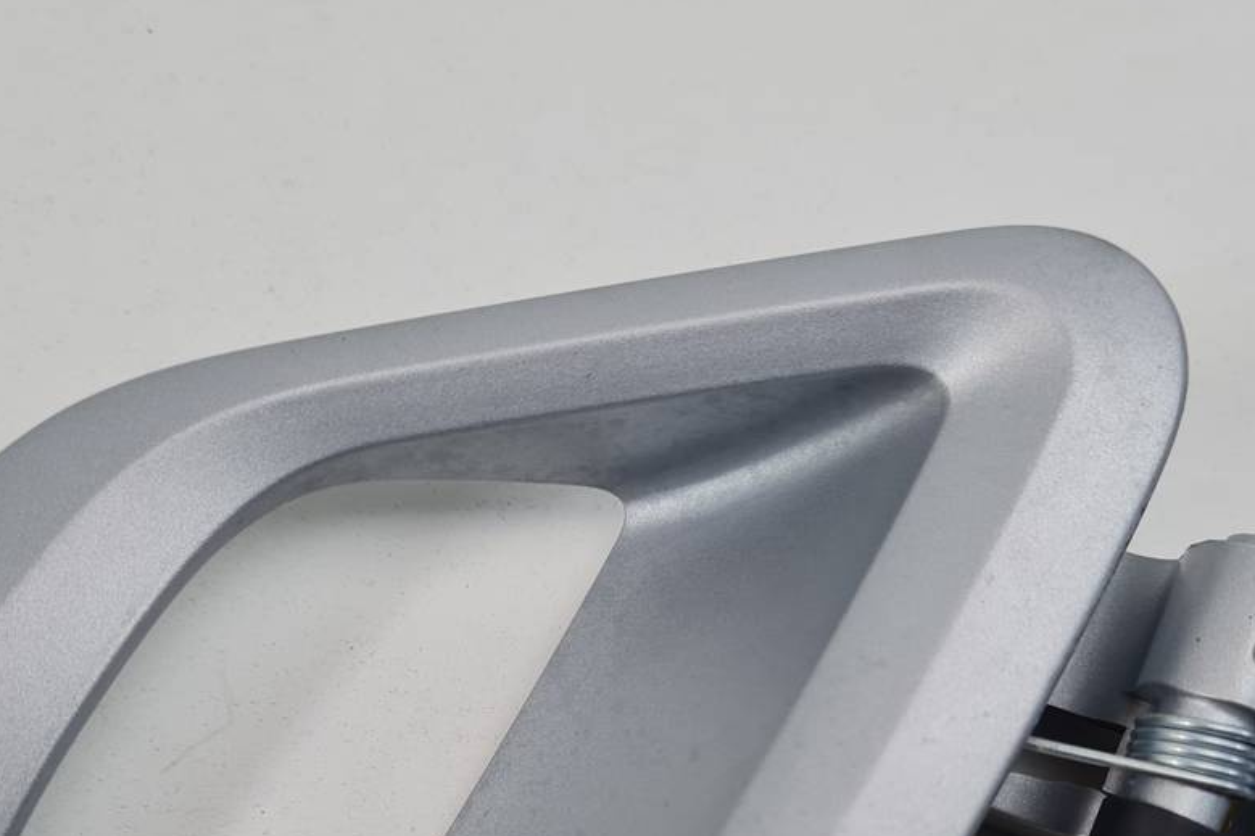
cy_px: 749
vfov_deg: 26.1
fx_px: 1743
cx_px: 688
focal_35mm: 50
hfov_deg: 39.6
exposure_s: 1/350
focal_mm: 5.4
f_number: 1.8
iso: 50
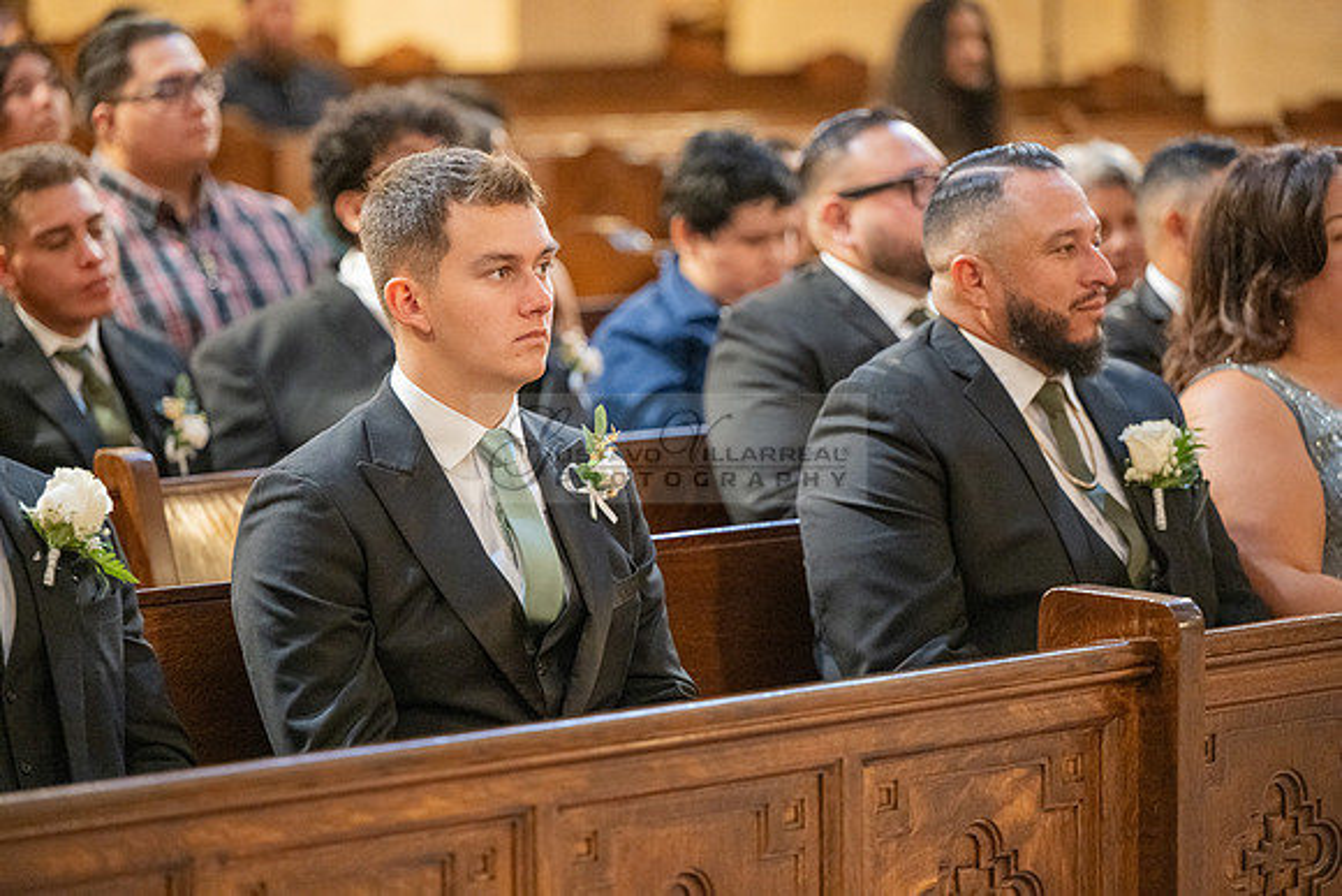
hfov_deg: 15.2
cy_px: 448
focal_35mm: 135
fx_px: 5033
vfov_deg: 10.2
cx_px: 671
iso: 2000
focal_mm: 135
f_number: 2.8
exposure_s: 1/100
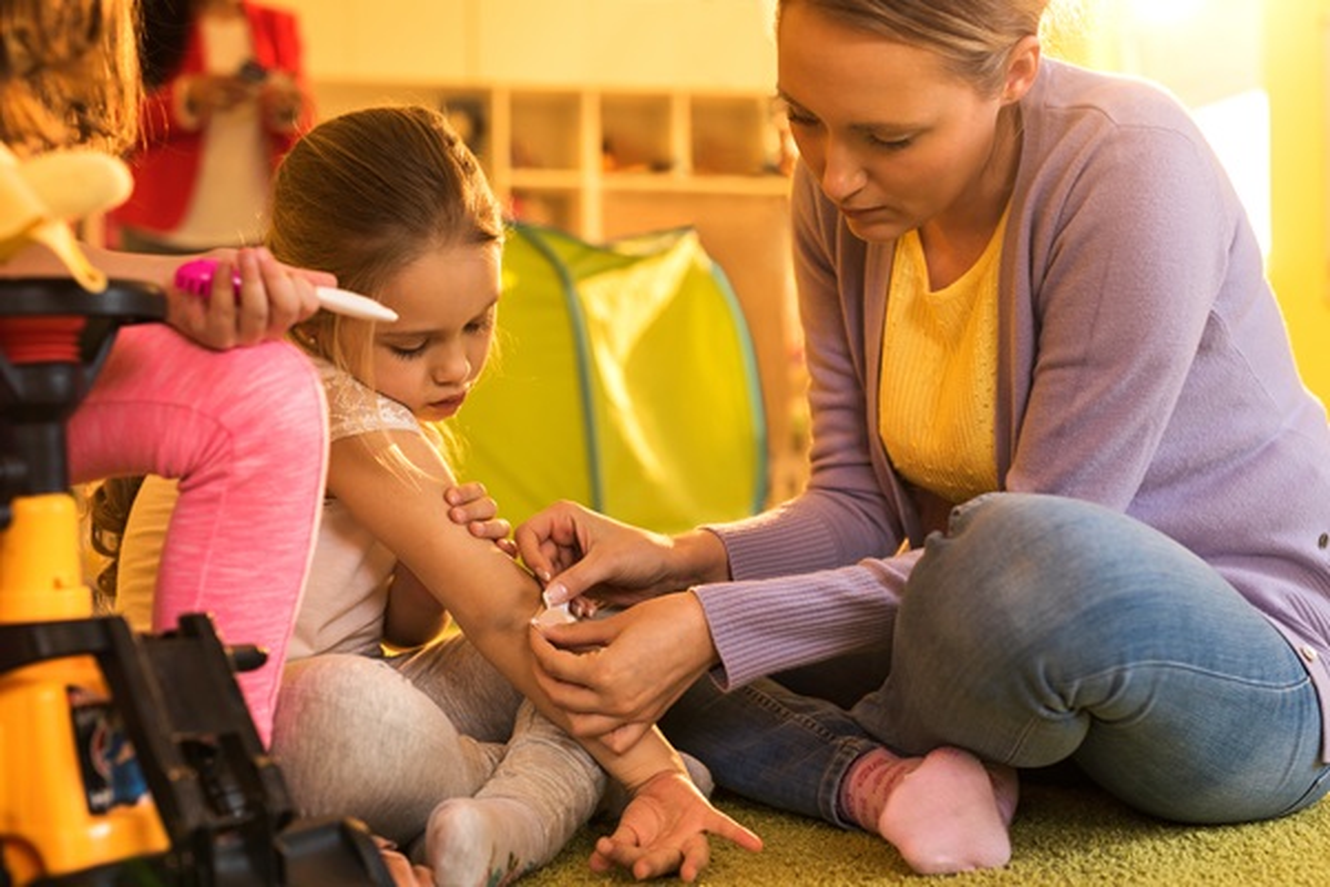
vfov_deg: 27.0
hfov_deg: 39.6
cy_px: 444
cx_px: 665
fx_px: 1847
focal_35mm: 50
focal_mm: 50
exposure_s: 1/160
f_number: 3.2
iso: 200
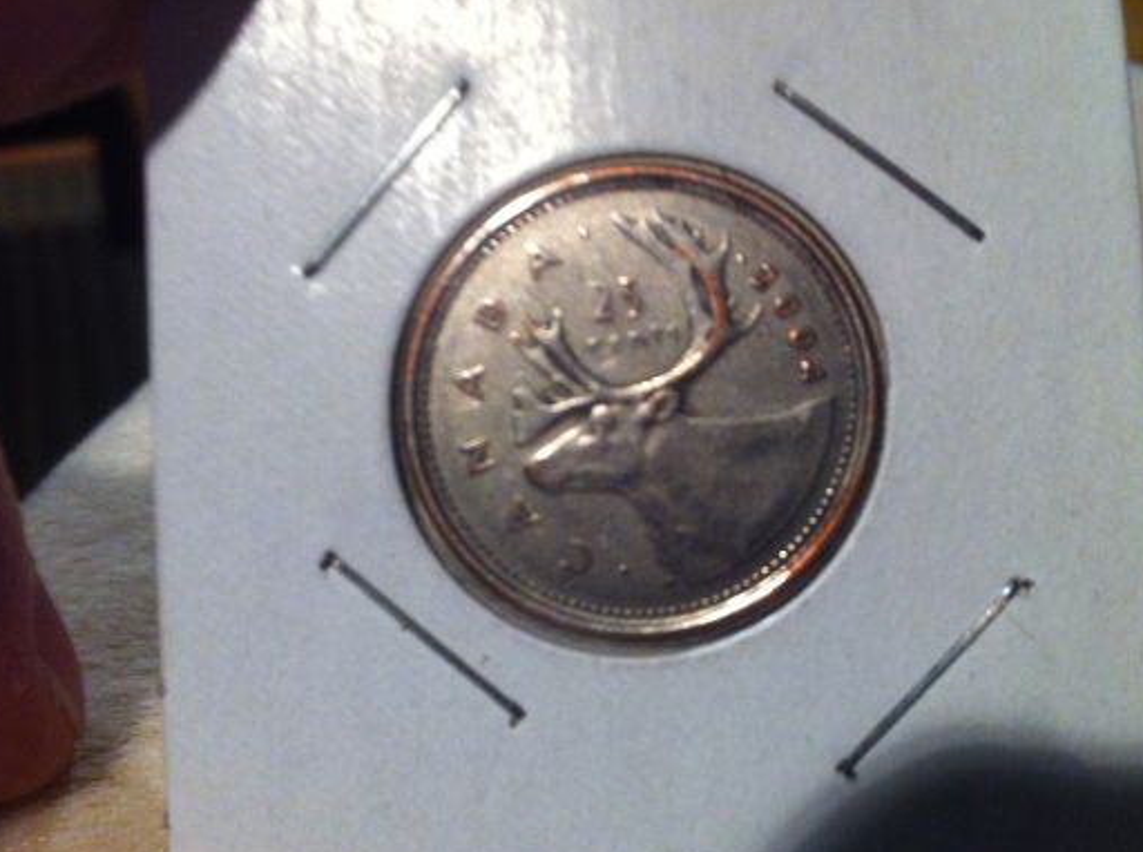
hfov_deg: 45.8
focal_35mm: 41
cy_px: 453
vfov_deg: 35.0
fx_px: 1351
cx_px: 618
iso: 200
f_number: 2.8
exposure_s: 1/15
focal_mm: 3.85
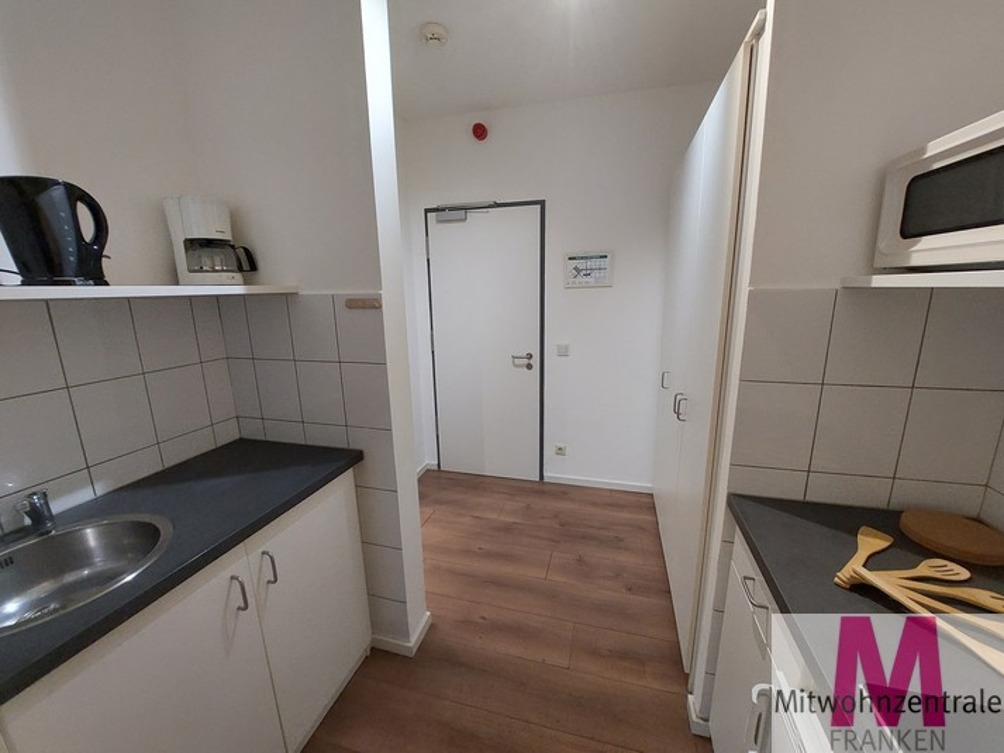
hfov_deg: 106.2
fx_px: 377
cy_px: 376
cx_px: 502
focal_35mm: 13
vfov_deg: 89.9
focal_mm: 1.74
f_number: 2.2
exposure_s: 1/33
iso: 320
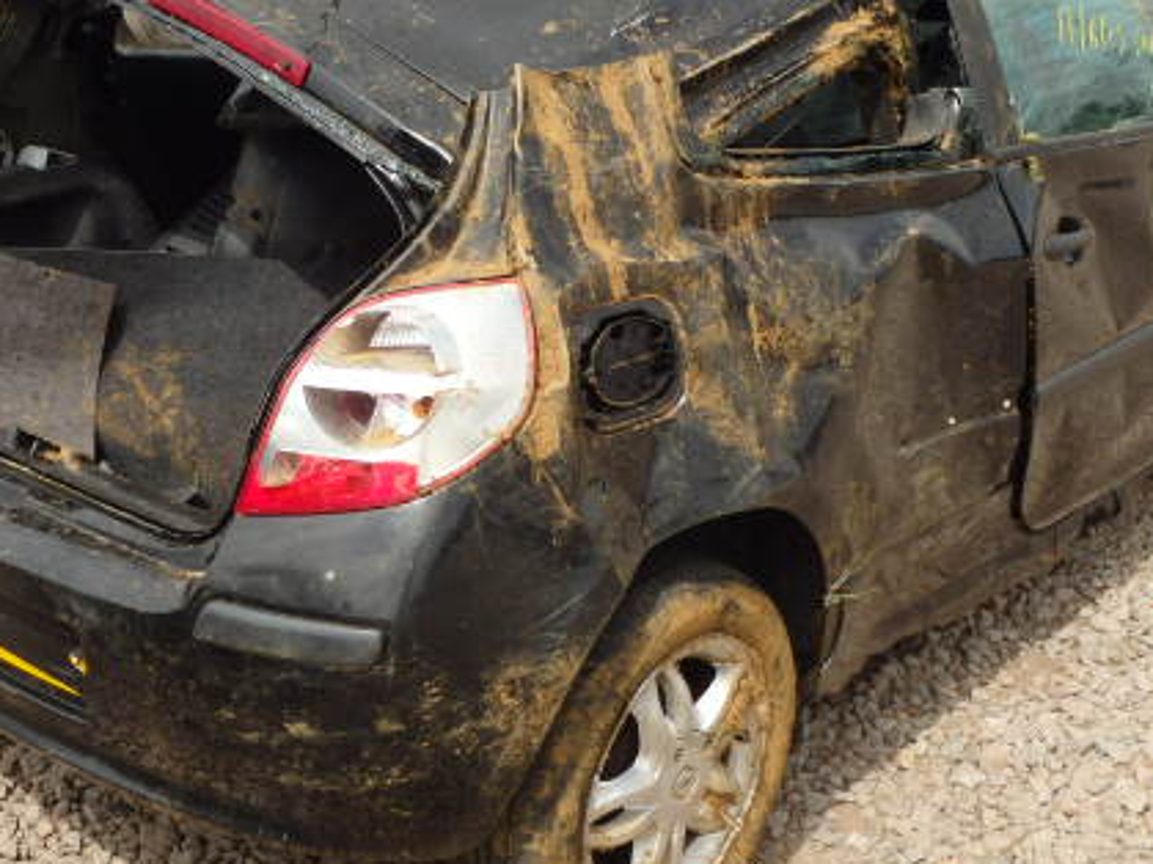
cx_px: 523
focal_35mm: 55
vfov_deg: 26.5
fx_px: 1831
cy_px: 415
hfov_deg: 34.9
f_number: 13
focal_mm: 6.4
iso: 125
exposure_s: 1/100
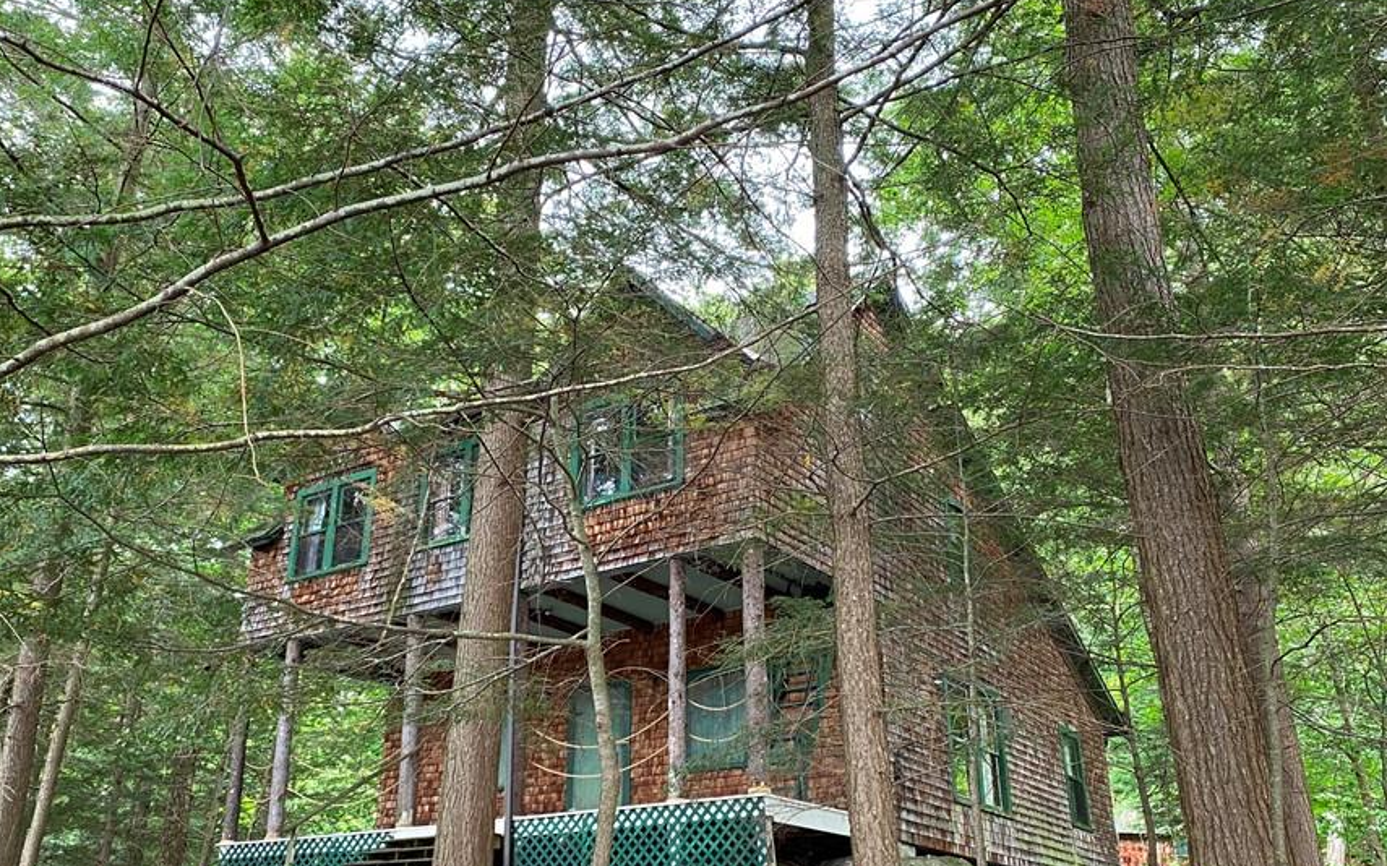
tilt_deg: +21.6
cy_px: 525
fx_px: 1247
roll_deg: -2.0
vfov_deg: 38.1
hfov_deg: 58.1
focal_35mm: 33
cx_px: 662
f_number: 1.8
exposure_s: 1/70
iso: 125
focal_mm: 4.25
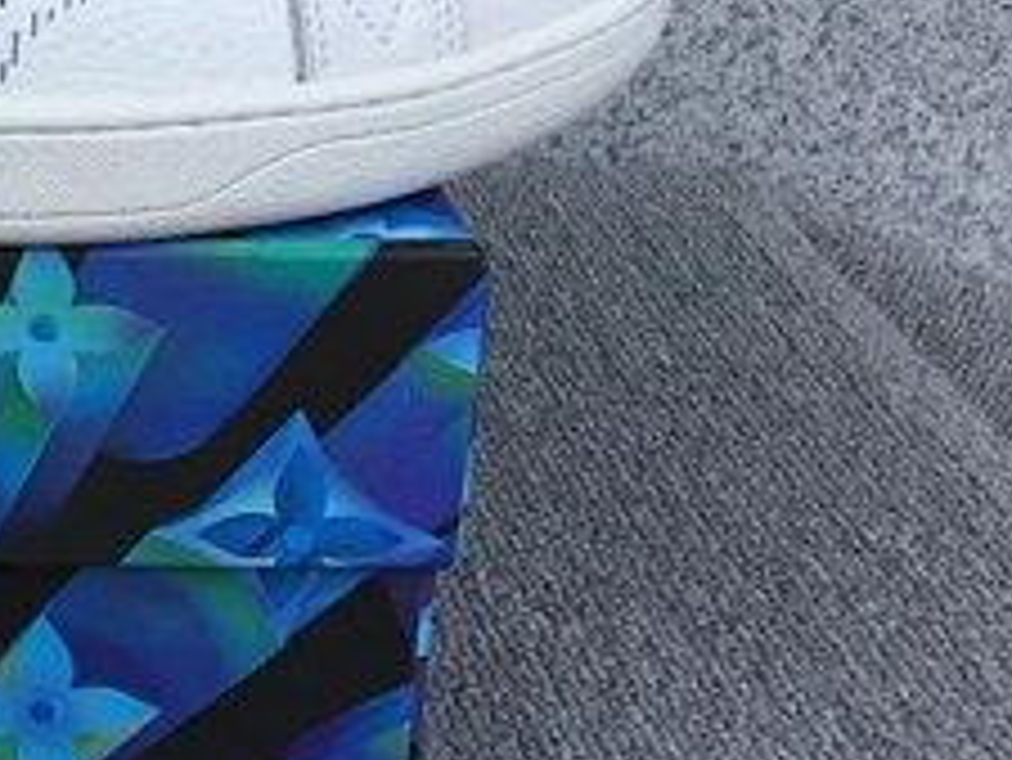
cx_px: -288
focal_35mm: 88
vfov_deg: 16.6
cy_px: 99
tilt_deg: -19.8
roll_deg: +0.8
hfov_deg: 20.4
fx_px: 2574
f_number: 2.4
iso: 25
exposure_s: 1/641
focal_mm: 3.3
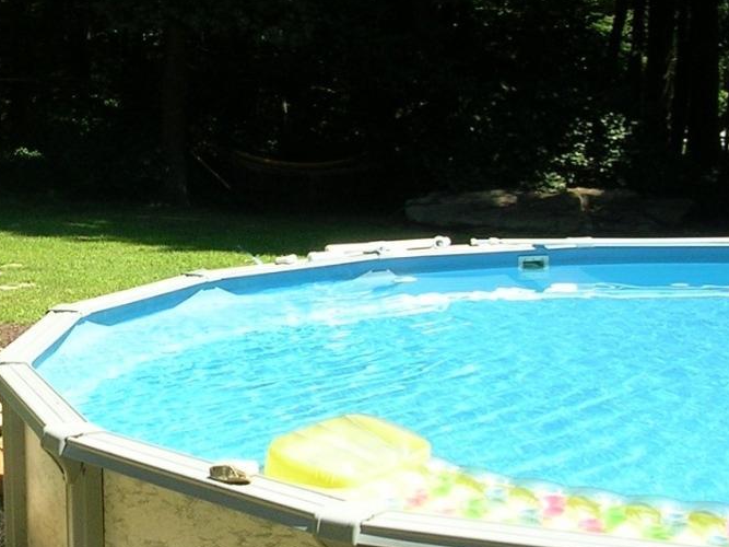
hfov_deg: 23.0
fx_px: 1727
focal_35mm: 82
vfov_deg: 18.0
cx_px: 19
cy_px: 252
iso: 71
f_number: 5.6
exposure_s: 1/188
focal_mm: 5.8
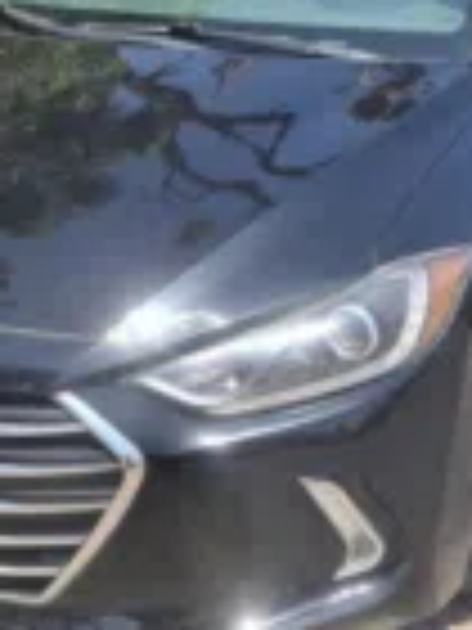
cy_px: -86
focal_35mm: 77
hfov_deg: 19.1
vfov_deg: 23.6
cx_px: 261
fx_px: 1400
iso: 25
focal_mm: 5.9
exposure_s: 1/435
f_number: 2
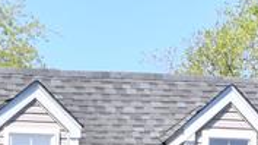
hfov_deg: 4.8
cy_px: 313
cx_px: 133
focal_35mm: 455
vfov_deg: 2.6
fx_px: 3108
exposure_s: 1/5000
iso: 320
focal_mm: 50
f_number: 3.2
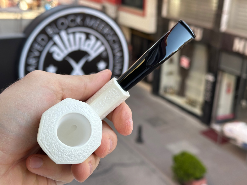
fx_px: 343
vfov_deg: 30.3
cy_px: 92
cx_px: 124
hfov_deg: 39.7
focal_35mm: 48
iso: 64
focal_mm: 6.86
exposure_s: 1/343
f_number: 1.78
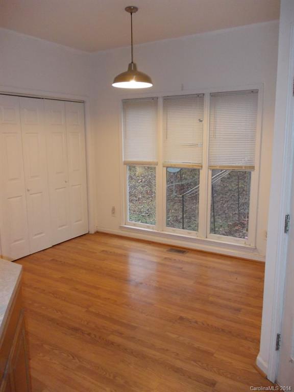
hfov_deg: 49.7
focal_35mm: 28
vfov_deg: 63.4
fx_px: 317
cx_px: 147
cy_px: 196
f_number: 2.7
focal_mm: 4
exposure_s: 1/25
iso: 250
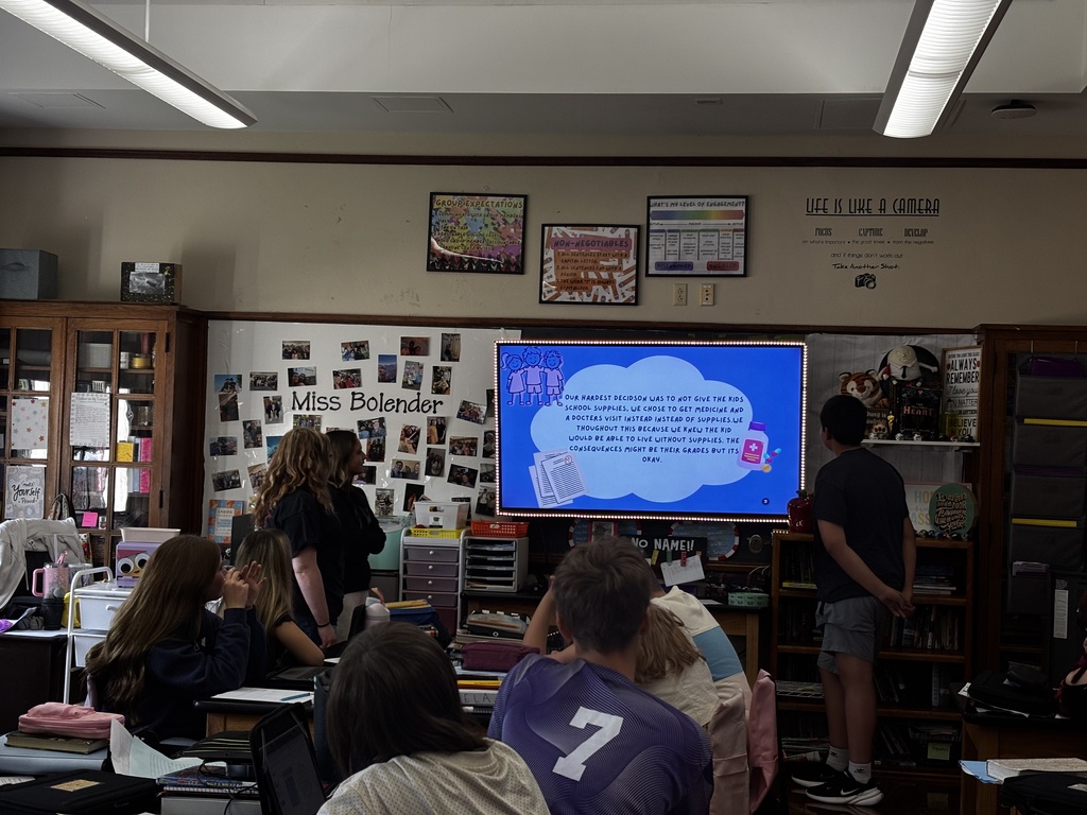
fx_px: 1633
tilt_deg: +1.0
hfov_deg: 36.8
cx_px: 544
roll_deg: -1.9
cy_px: 408
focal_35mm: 52
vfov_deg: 28.0
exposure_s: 1/120
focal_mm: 5.96
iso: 40
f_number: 1.6
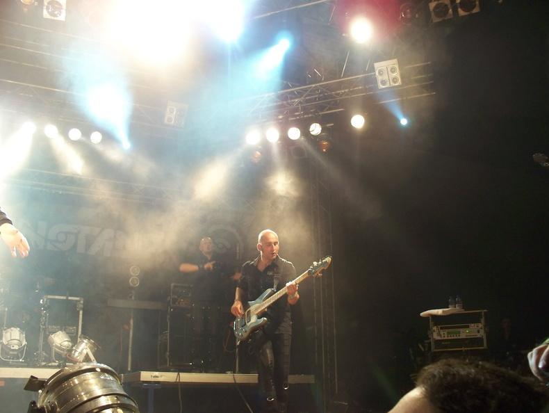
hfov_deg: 51.3
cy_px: 206
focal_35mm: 36
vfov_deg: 39.7
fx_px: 571
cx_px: 274
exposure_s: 1/60
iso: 200
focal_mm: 7.54
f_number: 2.8
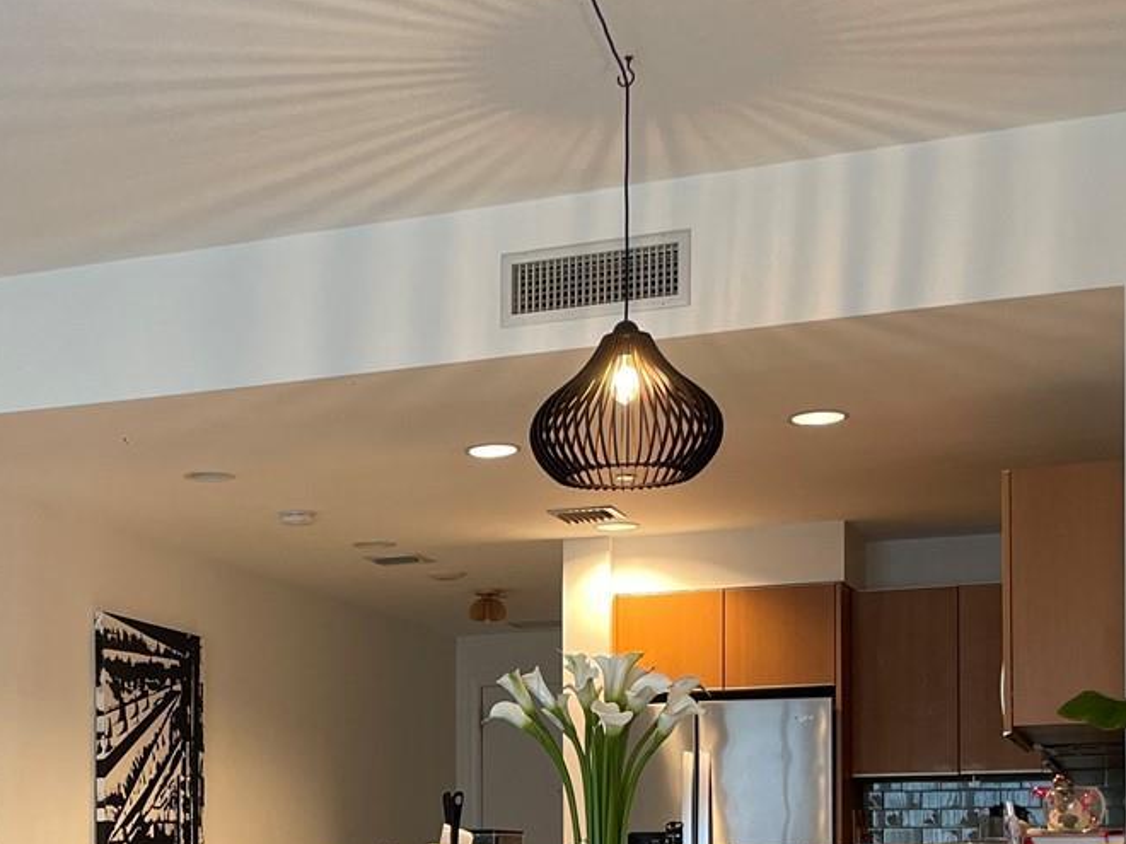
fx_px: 2049
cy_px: 878
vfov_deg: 22.3
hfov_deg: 30.0
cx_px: 235
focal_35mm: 63
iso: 100
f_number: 1.6
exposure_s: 1/60
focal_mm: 4.2
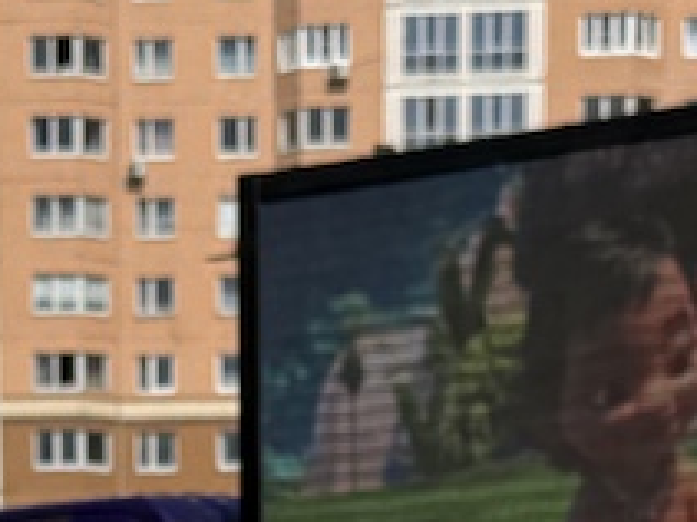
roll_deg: -0.2
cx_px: 327
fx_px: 3441
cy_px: 1194
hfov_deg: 11.6
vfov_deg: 8.1
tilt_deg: -6.9
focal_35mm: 171
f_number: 1.78
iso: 80
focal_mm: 6.76
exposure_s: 1/8130
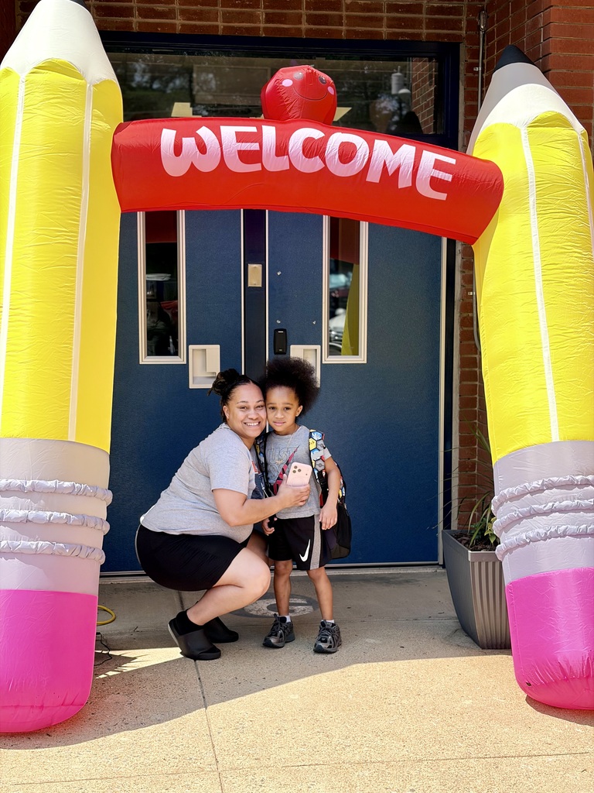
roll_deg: -1.5
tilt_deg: -4.1
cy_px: 396
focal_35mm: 52
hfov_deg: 28.0
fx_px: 1190
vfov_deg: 36.8
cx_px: 297
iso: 50
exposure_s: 1/1590
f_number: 1.6
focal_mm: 5.96
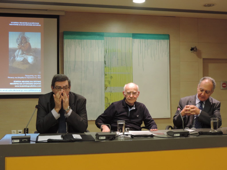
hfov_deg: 40.4
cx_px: 114
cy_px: 85
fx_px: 308
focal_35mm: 47
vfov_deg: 30.9
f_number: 3.5
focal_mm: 8.3
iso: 400
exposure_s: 1/25
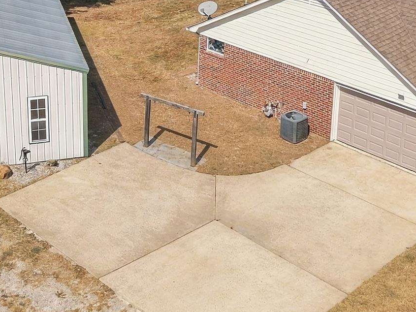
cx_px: 163
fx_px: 853
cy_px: 10
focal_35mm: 71
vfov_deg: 20.2
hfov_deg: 27.3
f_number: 1.8
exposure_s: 1/60
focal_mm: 8.7
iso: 100
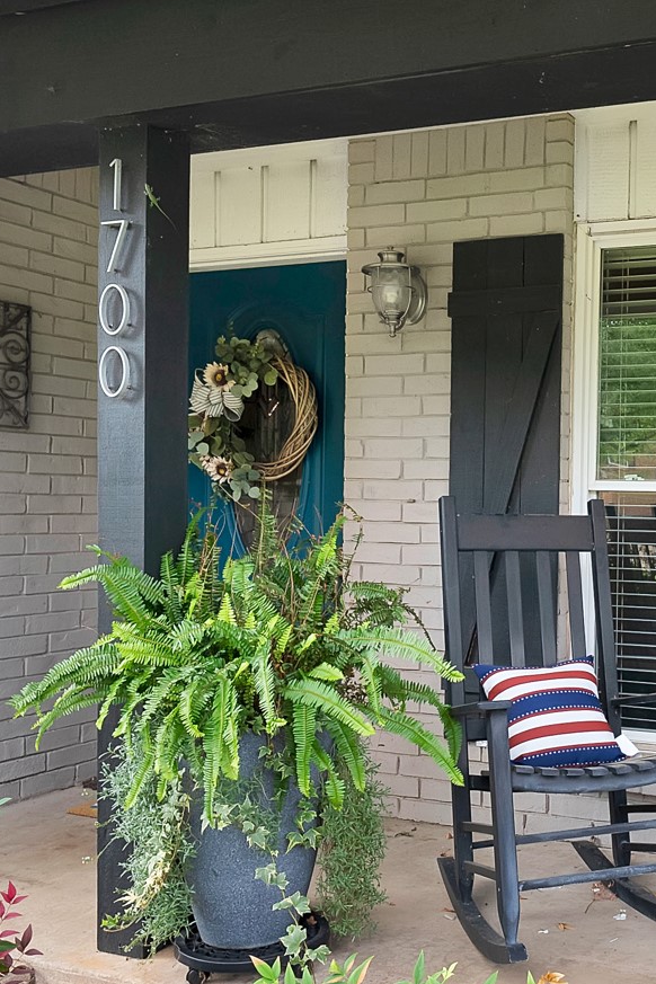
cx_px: 622
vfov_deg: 49.5
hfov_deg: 32.1
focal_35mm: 39
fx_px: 1066
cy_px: 519
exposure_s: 1/80
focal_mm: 17
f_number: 9
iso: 640
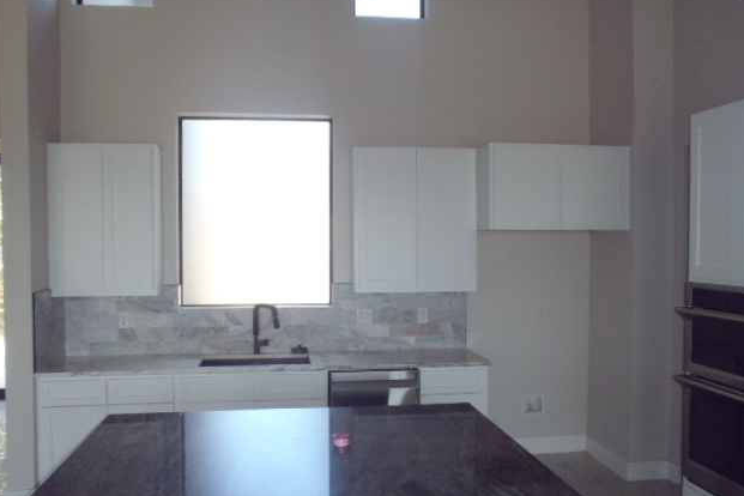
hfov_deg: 61.9
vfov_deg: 43.6
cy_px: 260
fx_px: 620
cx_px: 368
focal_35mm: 30
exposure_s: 1/100
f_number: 3.9
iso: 250
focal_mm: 5
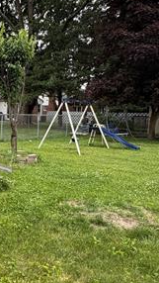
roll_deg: -2.3
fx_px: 307
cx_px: -31
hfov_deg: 26.0
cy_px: 143
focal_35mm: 41
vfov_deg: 49.4
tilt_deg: -6.2
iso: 50
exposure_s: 1/502
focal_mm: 2.22
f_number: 2.2
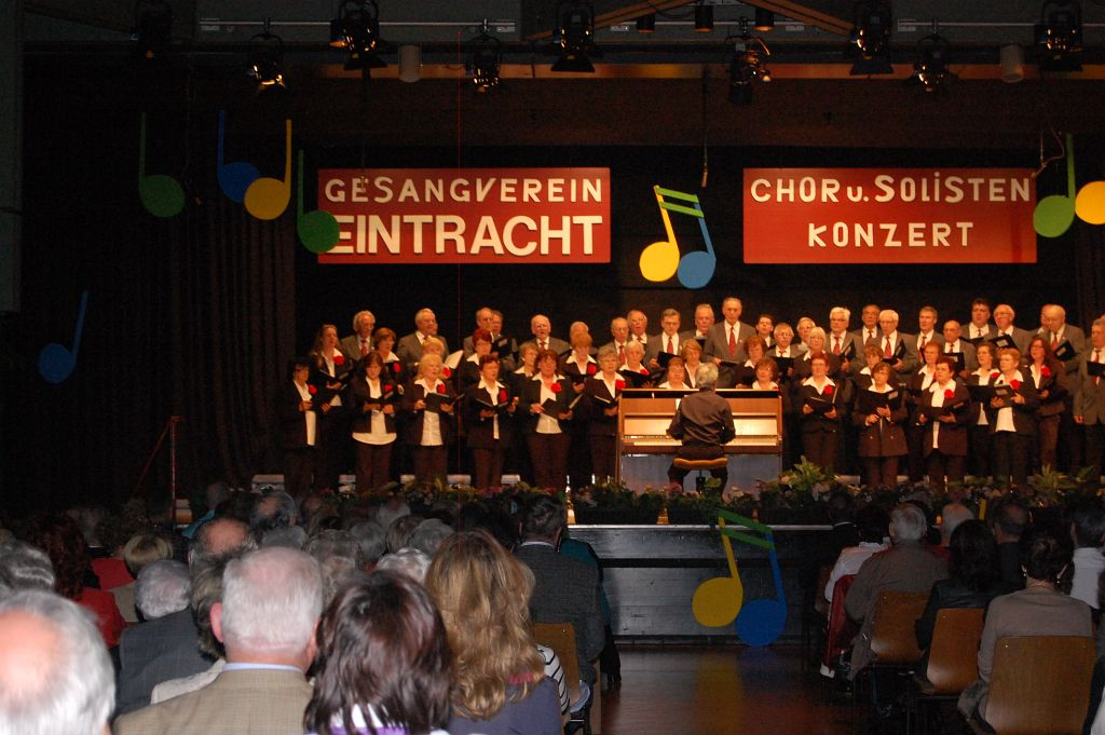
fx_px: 2530
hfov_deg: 24.6
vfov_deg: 16.5
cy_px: 368
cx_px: 552
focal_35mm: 82
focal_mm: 55
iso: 1600
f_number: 5.6
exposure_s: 1/60
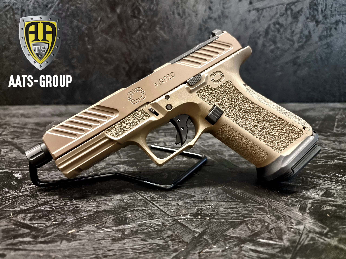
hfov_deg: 71.6
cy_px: 130
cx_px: 173
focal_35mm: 24
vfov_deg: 56.8
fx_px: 240
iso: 500
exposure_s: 1/25
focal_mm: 6.7
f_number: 1.8
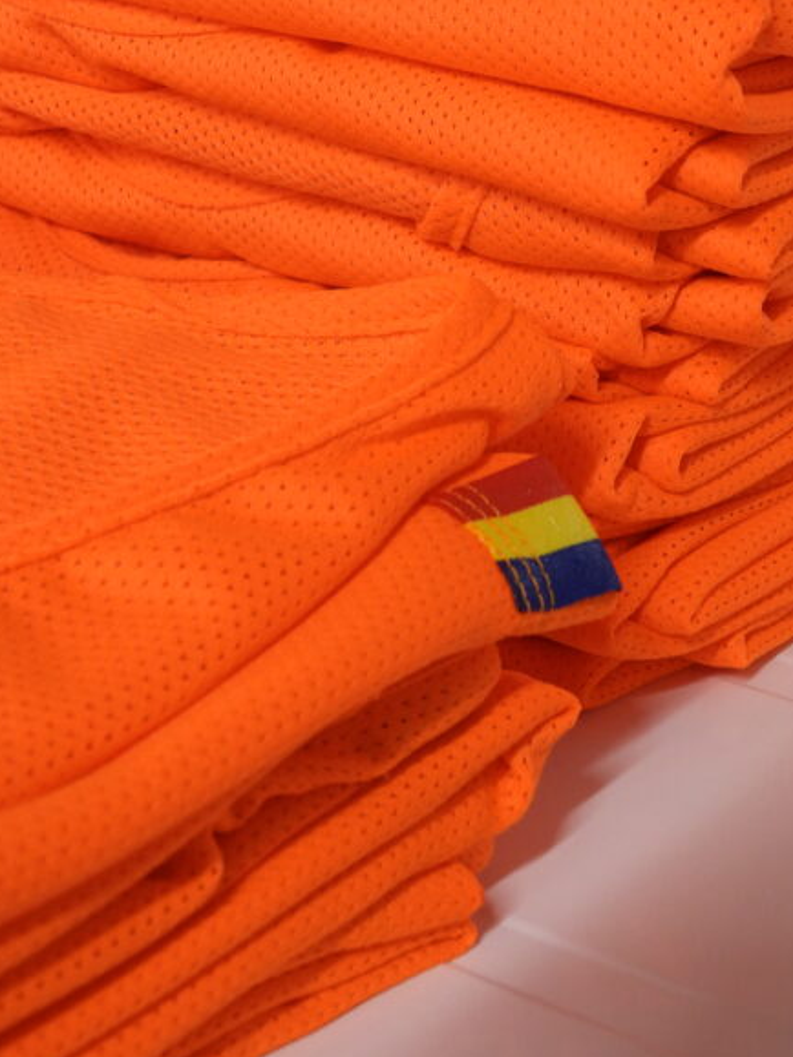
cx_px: 448
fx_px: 2322
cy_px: 334
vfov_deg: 25.5
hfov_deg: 19.4
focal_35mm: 76
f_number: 3.5
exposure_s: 1/30
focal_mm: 9.8
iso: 250
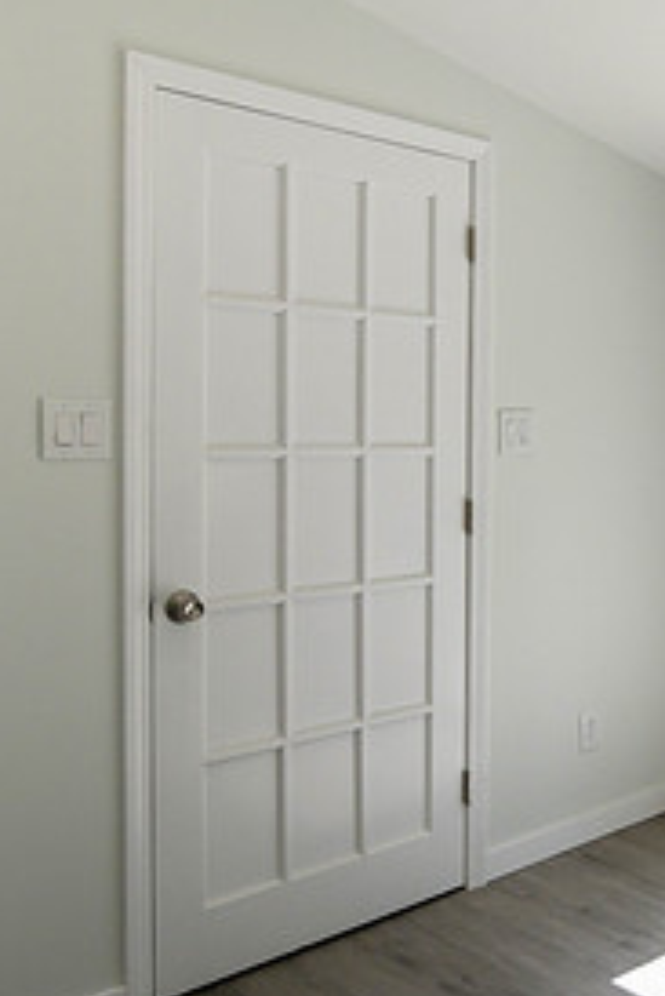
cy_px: 438
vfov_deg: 53.0
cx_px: 730
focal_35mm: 36
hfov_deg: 32.5
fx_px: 996
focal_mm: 17
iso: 800
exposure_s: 1/640
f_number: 7.1
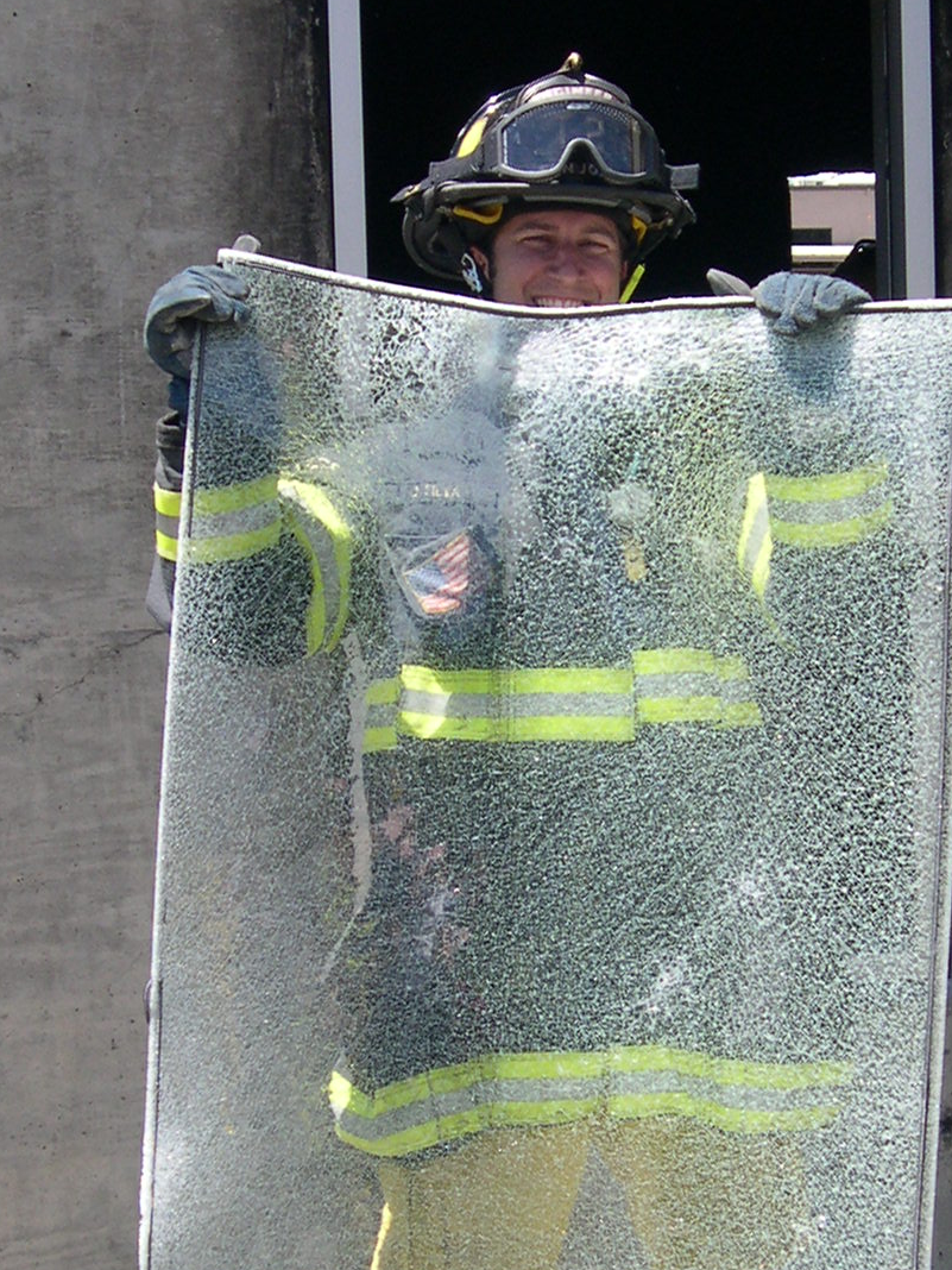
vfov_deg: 19.5
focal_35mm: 100
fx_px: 3667
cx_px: 525
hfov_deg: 14.8
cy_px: 922
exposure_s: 1/616
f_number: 3.1
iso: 100
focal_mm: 10.1
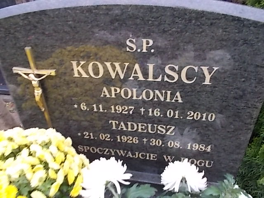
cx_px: 132
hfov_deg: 67.3
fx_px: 198
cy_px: 99
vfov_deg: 53.1
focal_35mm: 26
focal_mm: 4.6
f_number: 3.2
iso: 200
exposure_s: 1/25
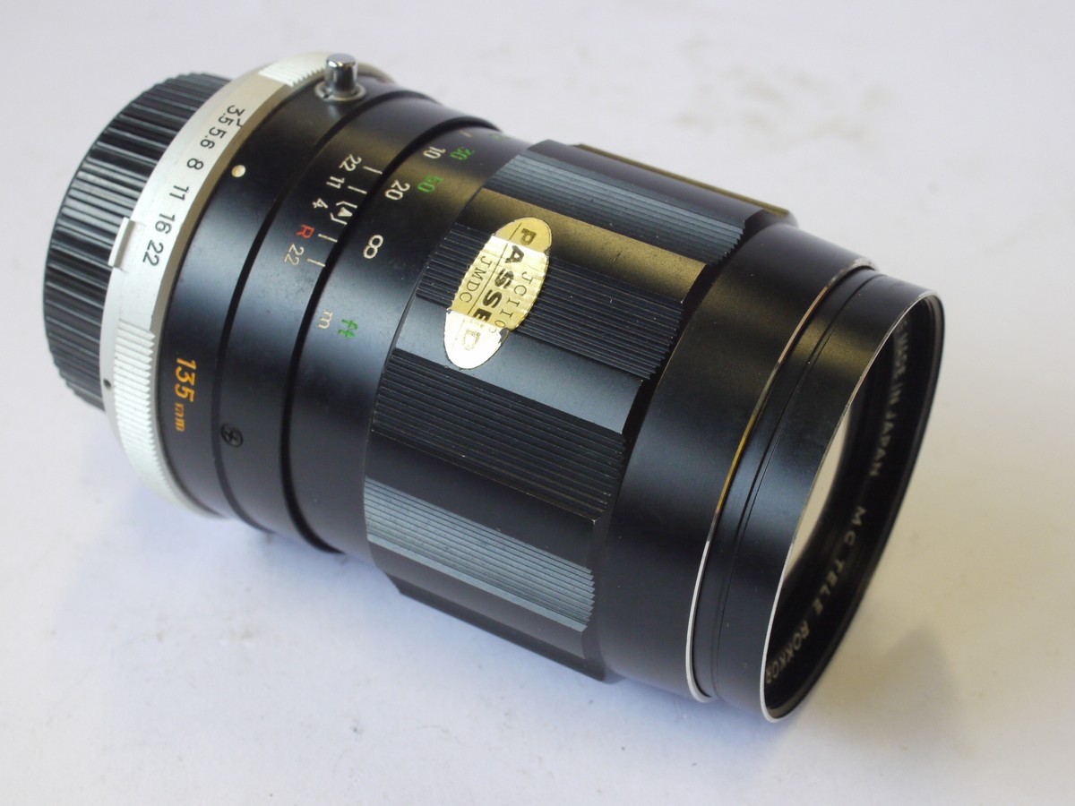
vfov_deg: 24.4
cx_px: 538
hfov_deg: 32.2
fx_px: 1863
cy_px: 403
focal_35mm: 60
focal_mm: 30
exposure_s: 1/60
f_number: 9
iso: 800
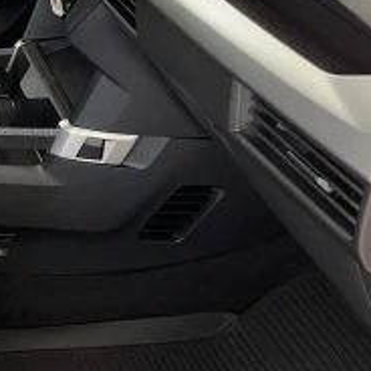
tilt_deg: -30.3
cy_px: 54
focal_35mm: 80
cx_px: -171
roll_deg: -0.9
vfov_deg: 21.3
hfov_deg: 19.2
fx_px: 970
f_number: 1.6
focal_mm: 5.1
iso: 160
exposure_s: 1/60
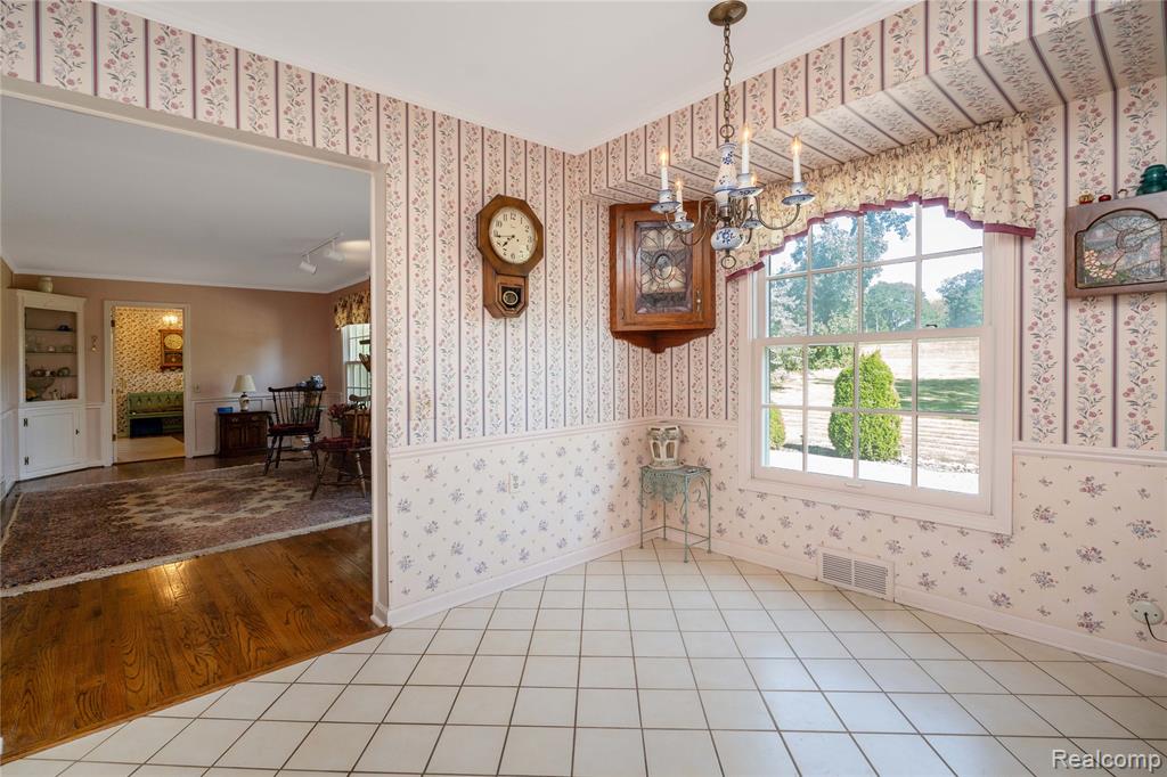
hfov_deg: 96.8
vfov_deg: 73.7
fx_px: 518
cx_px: 584
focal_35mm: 16
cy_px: 388
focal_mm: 16
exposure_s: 1/60
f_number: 5.6
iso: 400
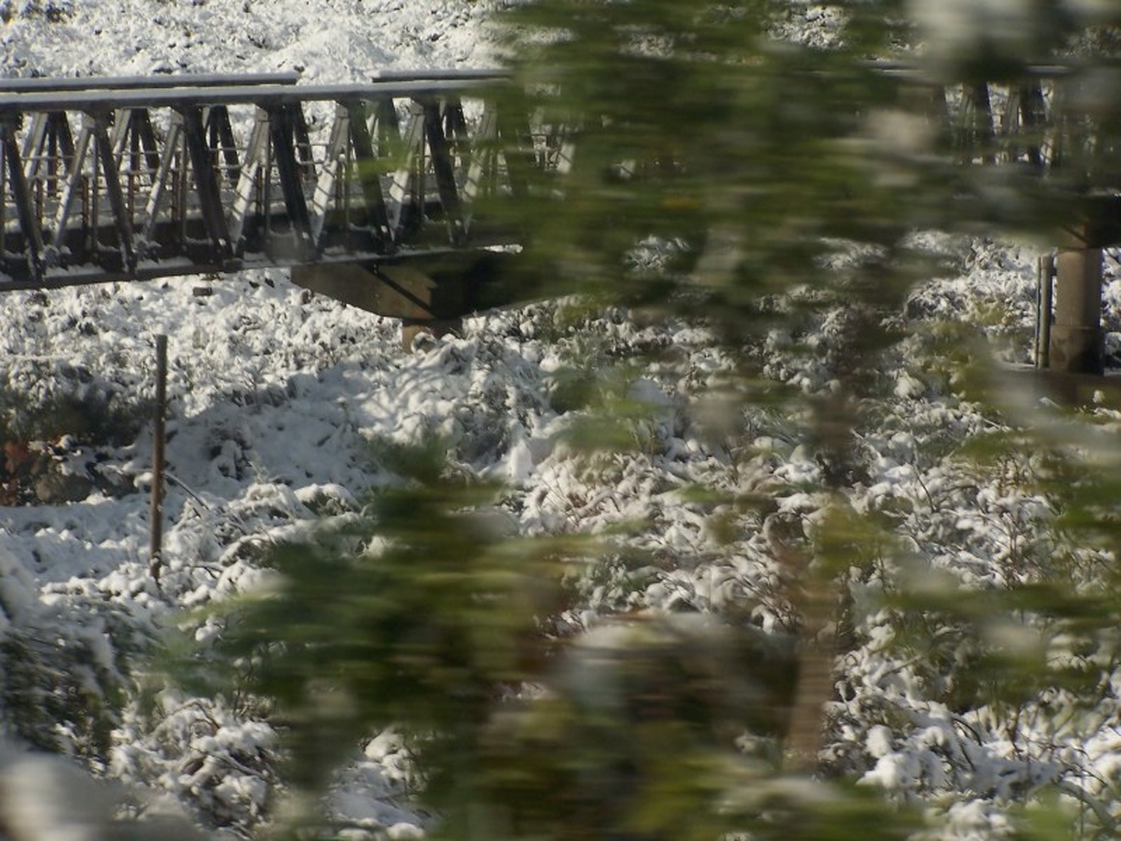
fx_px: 5473
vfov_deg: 8.8
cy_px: 420
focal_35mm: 169
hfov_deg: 11.7
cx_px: 560
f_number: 4.5
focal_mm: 28
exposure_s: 1/500
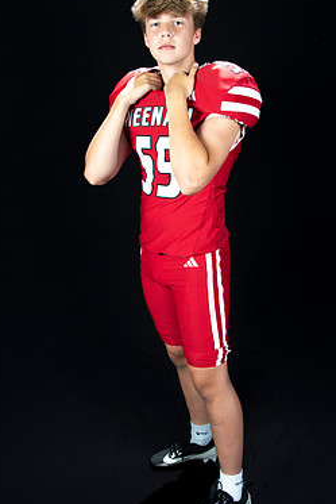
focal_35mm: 41
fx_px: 573
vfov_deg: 47.4
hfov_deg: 32.6
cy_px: 251
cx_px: 182
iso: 320
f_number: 9
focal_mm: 34
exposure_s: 1/160
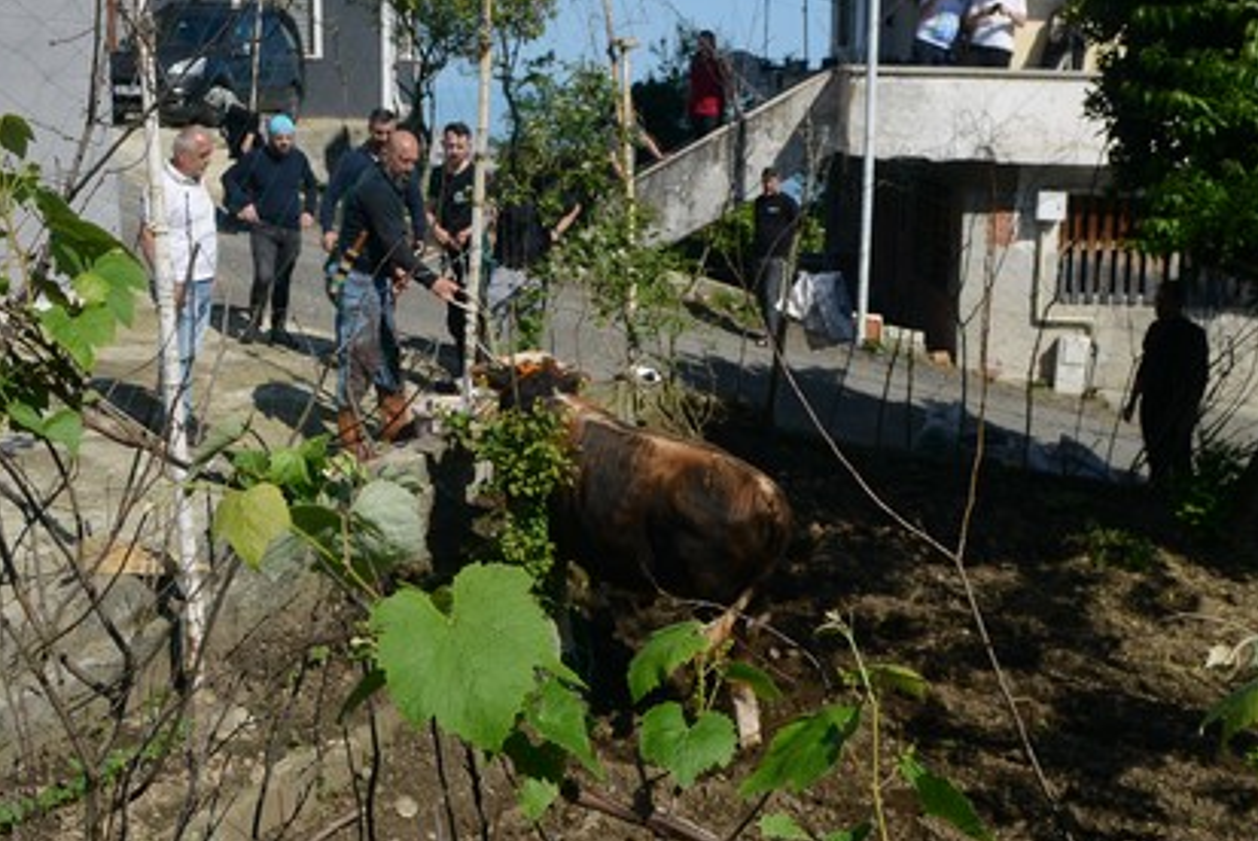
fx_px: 1504
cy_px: 350
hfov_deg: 45.4
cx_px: 612
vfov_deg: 31.2
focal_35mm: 43
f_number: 4.5
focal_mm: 24
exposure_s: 1/6400
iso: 800
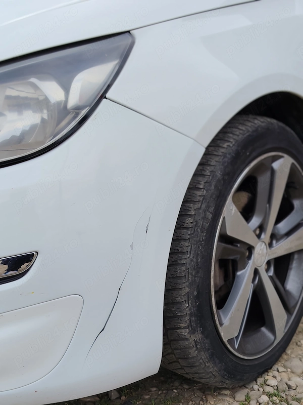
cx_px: 152
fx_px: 560
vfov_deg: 39.7
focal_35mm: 48
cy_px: 202
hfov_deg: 30.3
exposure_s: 1/455
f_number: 1.7
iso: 52
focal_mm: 5.24
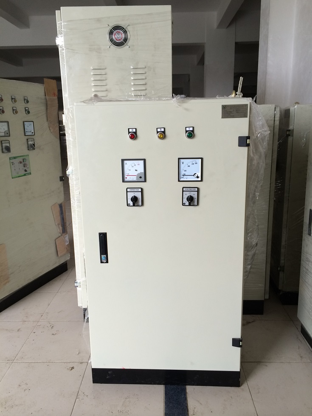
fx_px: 361
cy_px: 208
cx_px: 156
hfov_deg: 46.8
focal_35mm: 30
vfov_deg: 60.0
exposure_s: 1/30
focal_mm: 4.12
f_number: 2.2
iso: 40
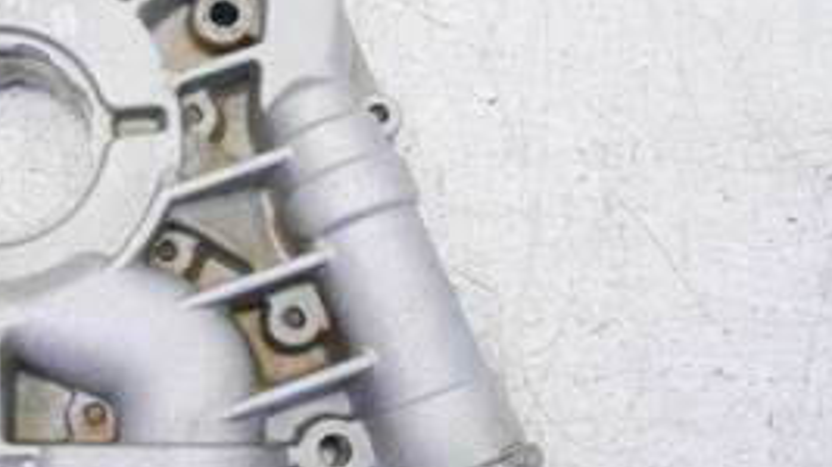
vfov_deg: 25.4
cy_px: 205
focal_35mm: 47
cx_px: 100
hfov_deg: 40.7
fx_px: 1037
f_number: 3.5
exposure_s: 1/60
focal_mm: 12
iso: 200
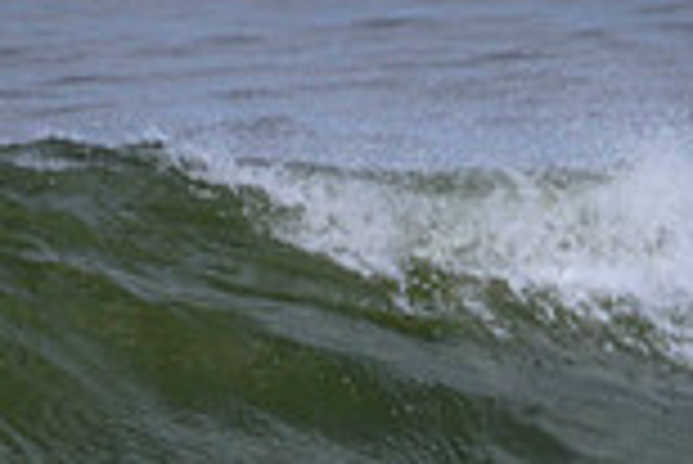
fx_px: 58169
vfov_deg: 0.5
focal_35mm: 3019
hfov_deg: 0.7
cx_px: 432
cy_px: 660
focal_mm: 800
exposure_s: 1/2000
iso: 720
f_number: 11
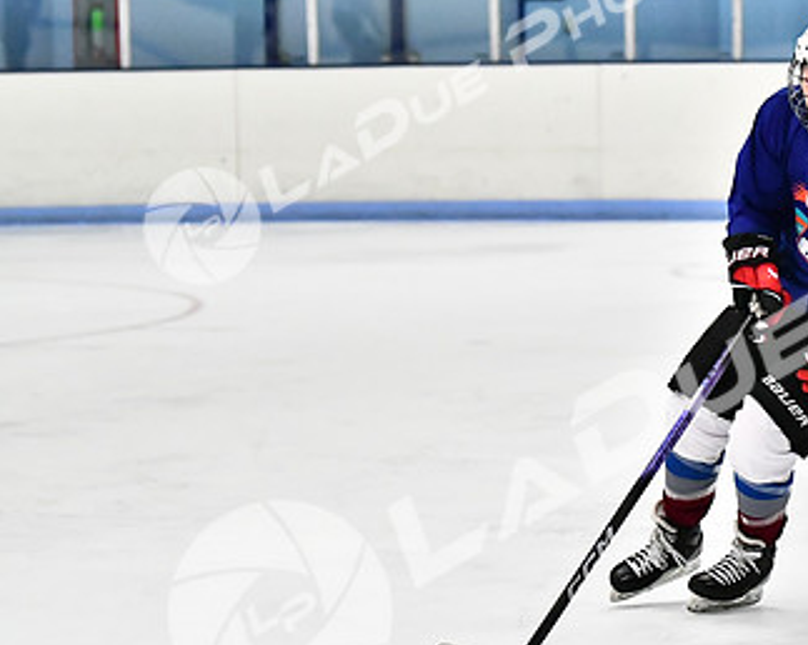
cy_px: 356
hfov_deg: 7.6
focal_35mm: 253
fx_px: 6047
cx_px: 723
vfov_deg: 6.1
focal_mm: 100
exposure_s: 1/1600
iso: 8000
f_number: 2.8
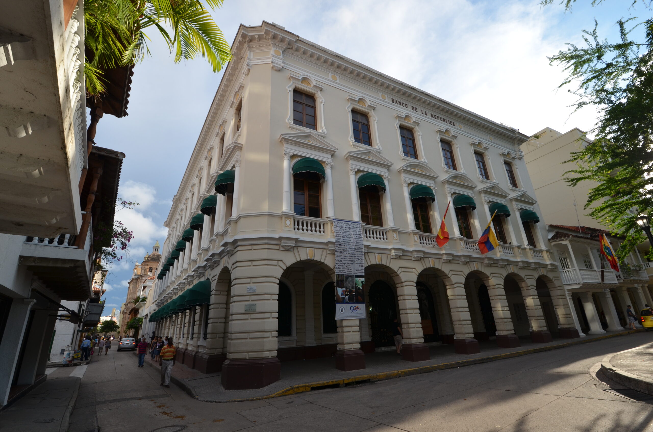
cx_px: 326
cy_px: 216
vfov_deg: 77.1
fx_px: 272
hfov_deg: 100.5
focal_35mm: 15
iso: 200
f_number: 8
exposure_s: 1/250
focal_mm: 10
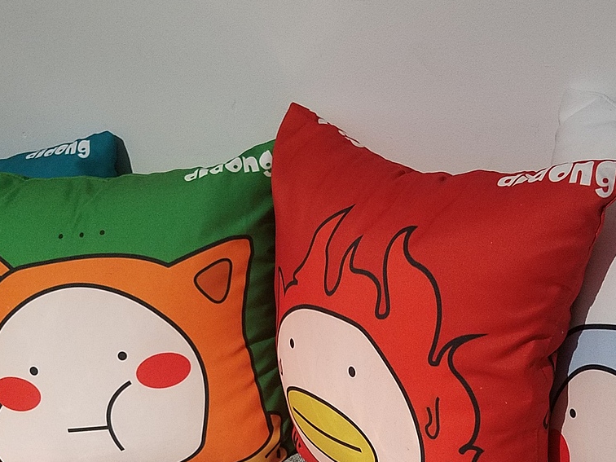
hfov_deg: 42.6
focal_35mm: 44
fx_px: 783
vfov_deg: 32.0
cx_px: 386
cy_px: 372
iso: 160
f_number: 1.7
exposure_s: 1/50
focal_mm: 4.2
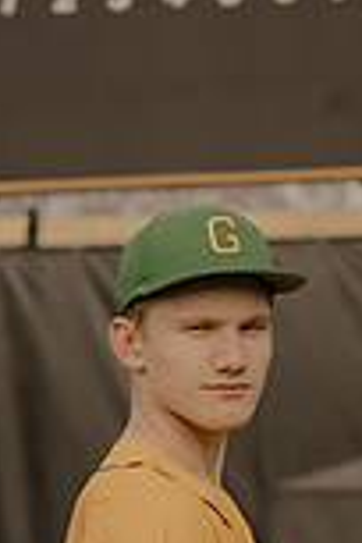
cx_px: 163
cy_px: 362
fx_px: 2308
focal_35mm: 153
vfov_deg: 13.4
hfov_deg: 9.0
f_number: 1.8
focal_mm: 35
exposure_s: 1/2000
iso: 100
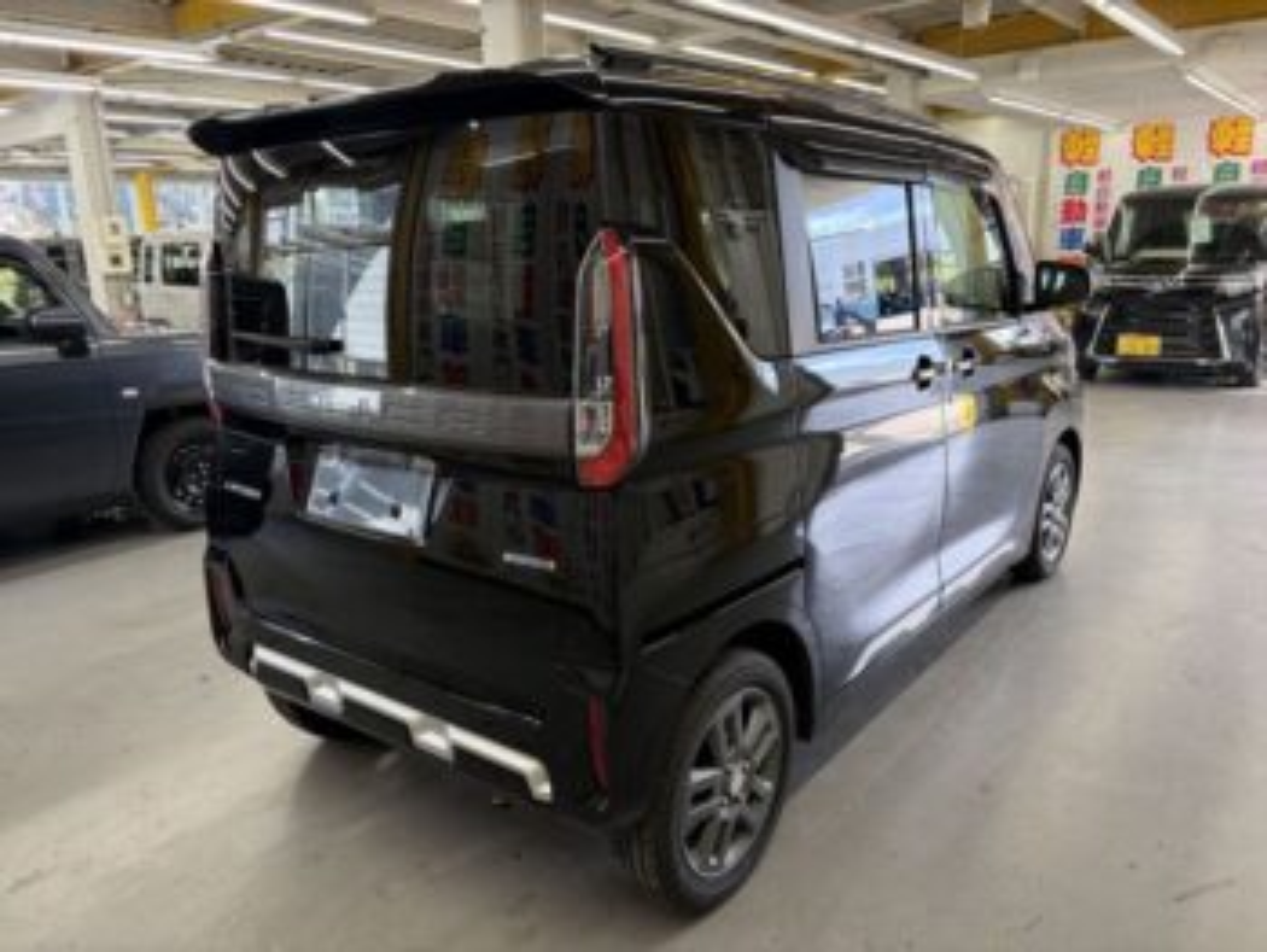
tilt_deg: -13.2
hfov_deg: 67.3
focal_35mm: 26
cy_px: 476
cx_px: 634
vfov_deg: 53.1
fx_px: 952
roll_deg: +1.9
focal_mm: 5.96
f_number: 1.6
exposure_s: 1/100
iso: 125
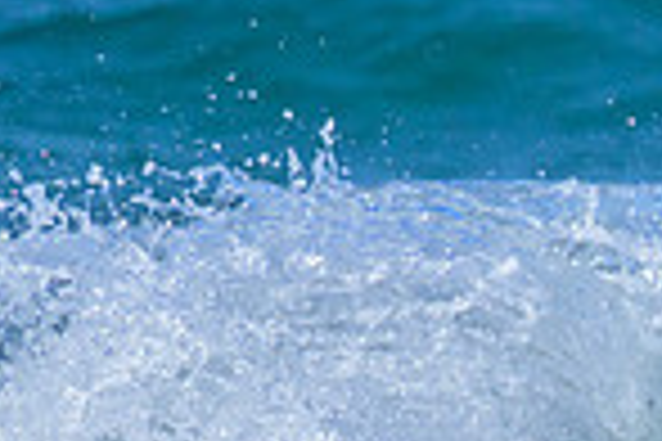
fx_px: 79875
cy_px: 623
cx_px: 931
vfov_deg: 0.3
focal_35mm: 4344
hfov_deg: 0.5
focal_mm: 800
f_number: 11
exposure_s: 1/2000
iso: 1250
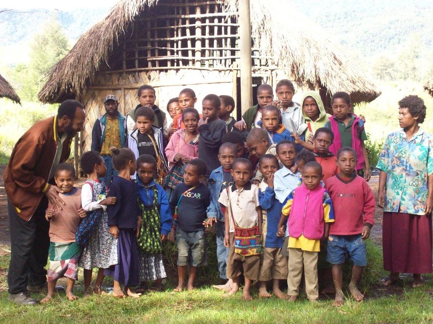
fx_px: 1088
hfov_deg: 22.5
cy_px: 162
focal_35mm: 87
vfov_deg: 17.0
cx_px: 216
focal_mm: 14.3
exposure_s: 1/163
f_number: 4.3
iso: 200
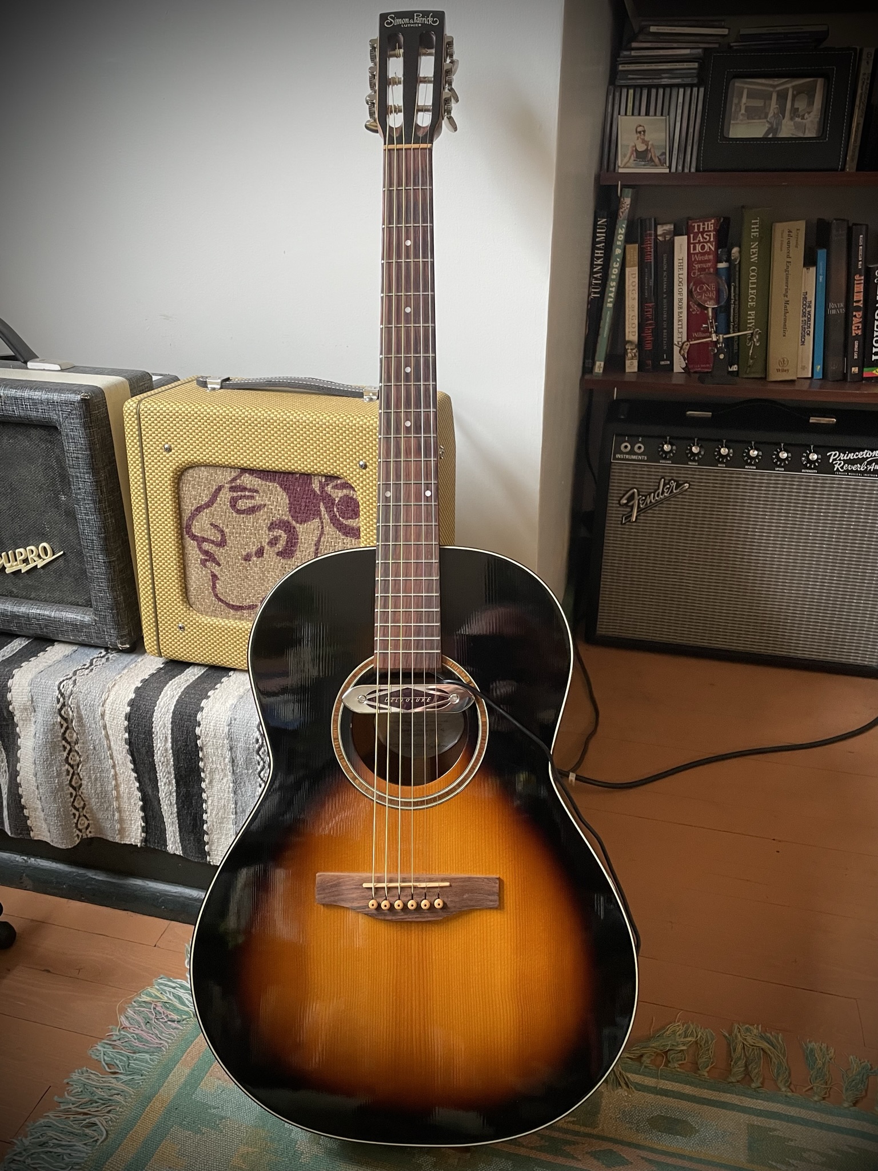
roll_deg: -0.4
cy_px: 586
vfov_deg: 67.3
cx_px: 439
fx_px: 879
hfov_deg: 53.1
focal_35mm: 26
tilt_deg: -24.2
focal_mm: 4.2
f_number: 1.6
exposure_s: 1/60
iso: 250
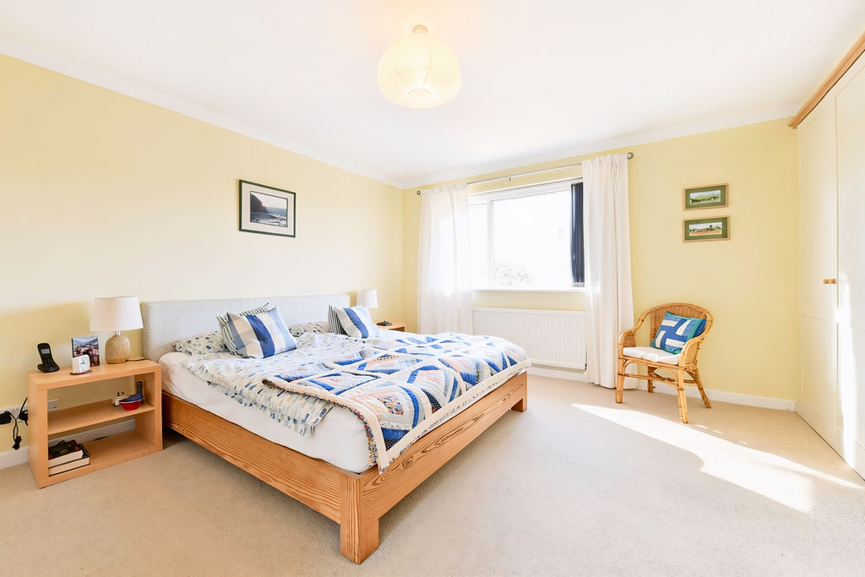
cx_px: 432
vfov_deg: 81.2
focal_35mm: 14
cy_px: 288
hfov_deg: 104.2
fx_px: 336
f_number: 11
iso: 250
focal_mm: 14
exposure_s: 1/15
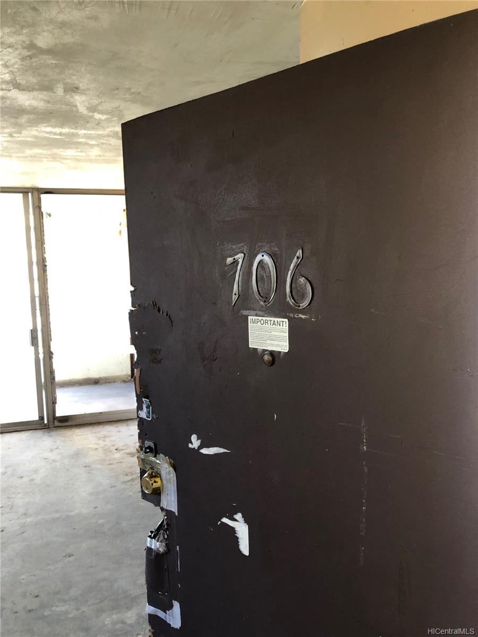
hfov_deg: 49.7
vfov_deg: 63.4
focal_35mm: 28
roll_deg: +0.8
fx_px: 516
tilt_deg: -3.0
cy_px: 318
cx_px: 239
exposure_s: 1/20
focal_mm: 3.99
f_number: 1.8
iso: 40
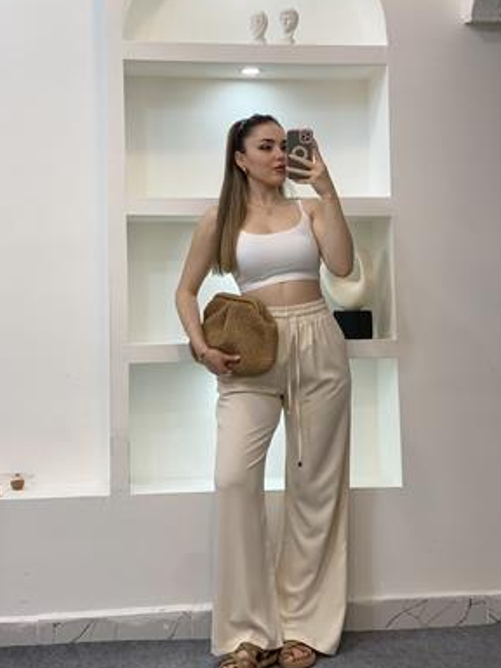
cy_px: 342
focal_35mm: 56
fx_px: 1081
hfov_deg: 26.1
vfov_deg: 34.3
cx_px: 238
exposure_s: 1/100
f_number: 2
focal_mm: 6
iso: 64
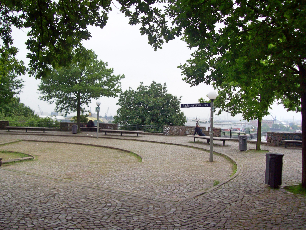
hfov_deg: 51.4
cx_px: 153
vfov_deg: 39.6
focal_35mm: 36
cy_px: 115
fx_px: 318
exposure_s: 1/525
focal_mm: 6
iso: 80
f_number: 2.7
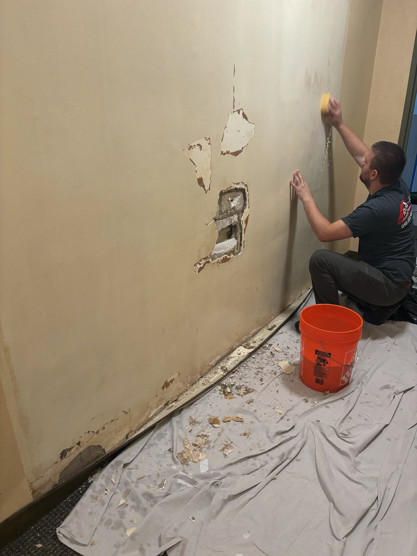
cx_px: 208
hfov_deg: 53.1
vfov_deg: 67.3
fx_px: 418
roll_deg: -0.3
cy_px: 278
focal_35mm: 26
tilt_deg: -23.8
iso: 320
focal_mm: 5.96
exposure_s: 1/60
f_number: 1.6
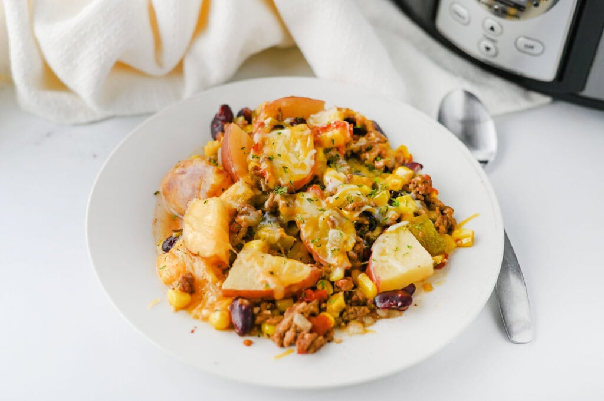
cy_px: 200
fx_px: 838
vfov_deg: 26.9
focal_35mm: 50
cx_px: 302
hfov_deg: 39.6
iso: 200
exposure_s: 1/125
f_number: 4
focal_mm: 50
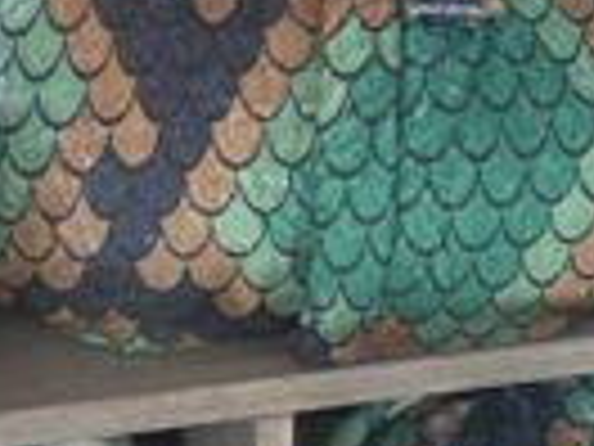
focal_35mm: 179
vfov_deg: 7.5
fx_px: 3072
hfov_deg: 11.0
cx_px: 392
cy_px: -784
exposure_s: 1/100
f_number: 1.7
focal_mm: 6.3
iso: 125
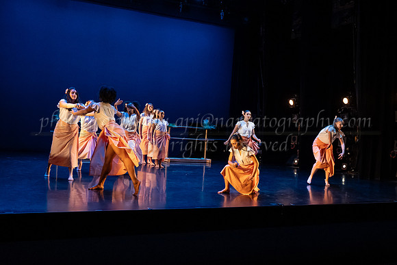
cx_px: 196
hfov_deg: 49.6
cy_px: 132
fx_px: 429
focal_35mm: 39
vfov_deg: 34.3
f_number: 4
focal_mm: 30
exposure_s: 1/400
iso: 4000
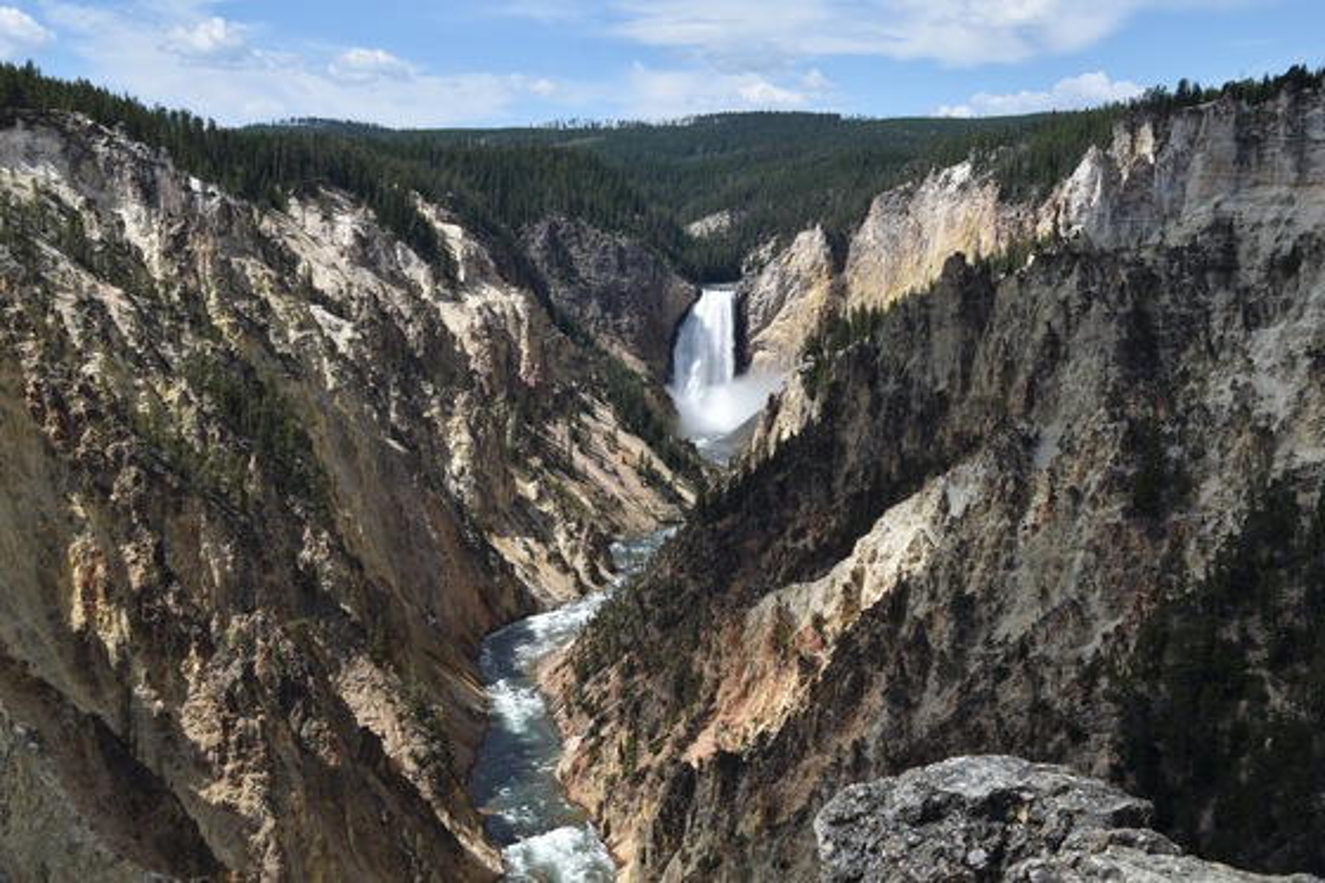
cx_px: 662
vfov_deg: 25.7
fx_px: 1932
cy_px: 442
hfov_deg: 37.9
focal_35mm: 52
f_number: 8
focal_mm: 35
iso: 100
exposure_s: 1/250
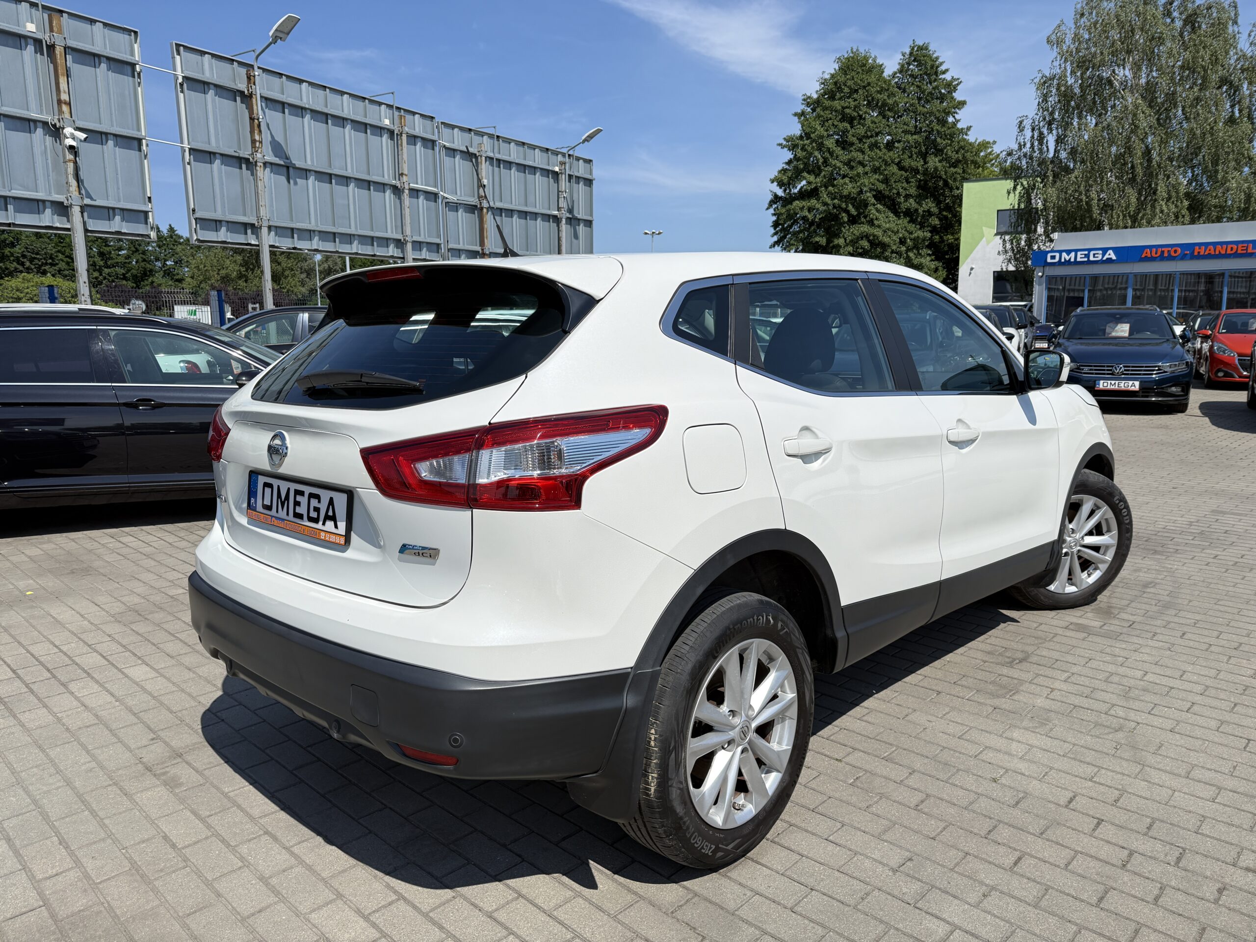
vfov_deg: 56.8
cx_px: 628
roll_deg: +0.1
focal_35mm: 24
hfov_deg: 71.6
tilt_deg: -9.2
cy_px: 471
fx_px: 871
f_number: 1.78
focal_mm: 6.76
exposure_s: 1/3584
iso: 100
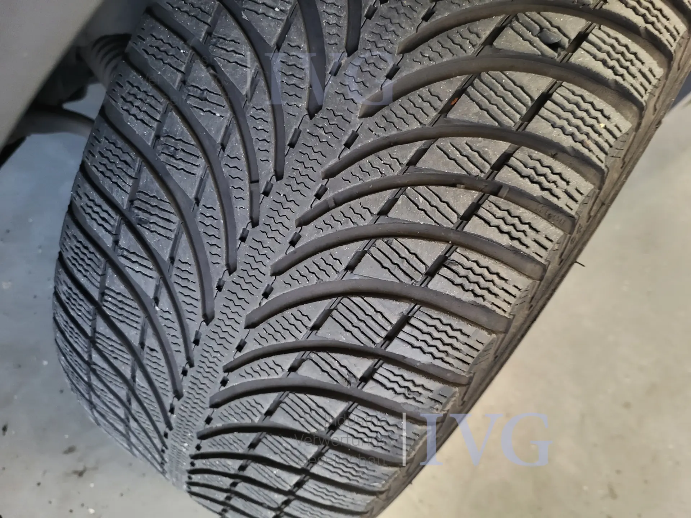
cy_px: 259
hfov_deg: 67.3
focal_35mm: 26
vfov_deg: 53.1
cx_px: 346
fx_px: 519
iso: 250
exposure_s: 1/50
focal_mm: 5.4
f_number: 1.8
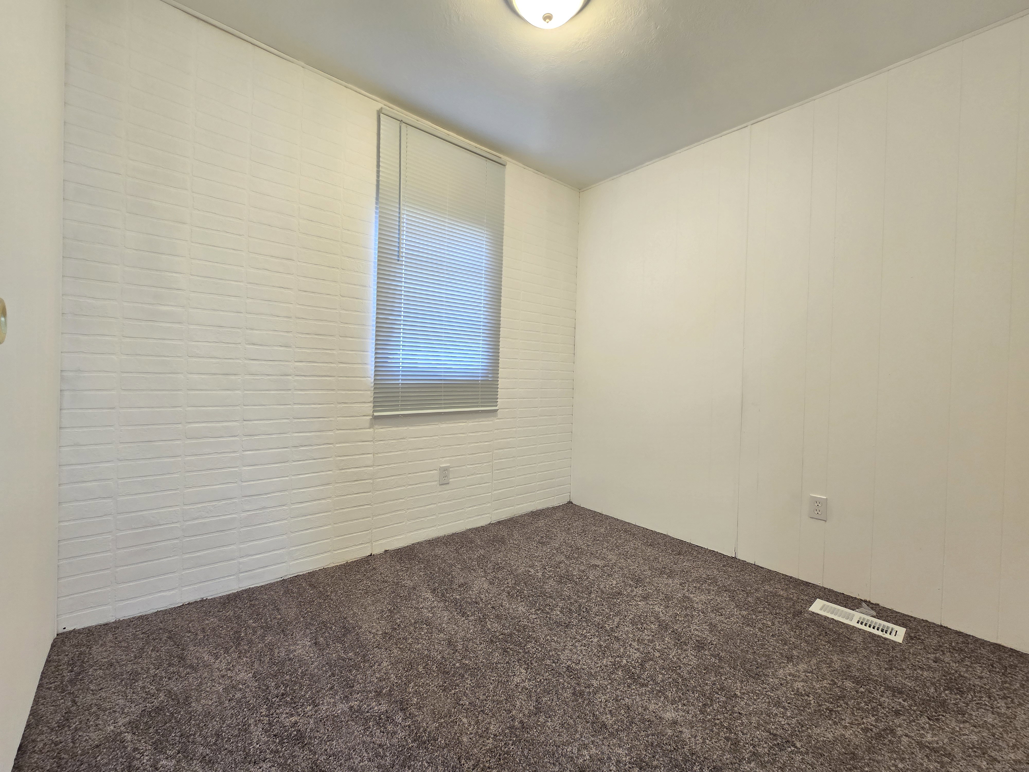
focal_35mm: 13
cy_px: 386
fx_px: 386
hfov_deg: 106.2
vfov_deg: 89.9
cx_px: 514
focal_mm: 2.2
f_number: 2.2
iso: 200
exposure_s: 1/60
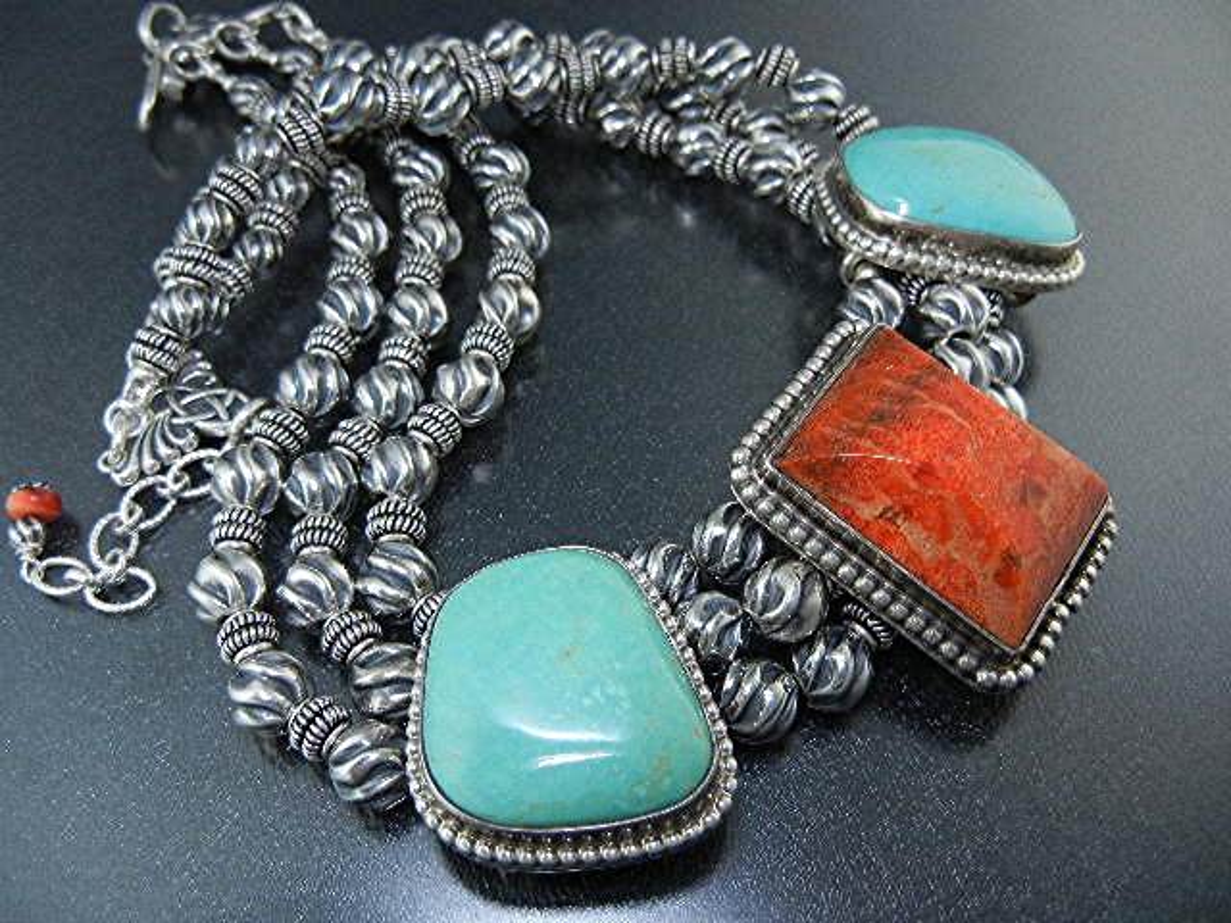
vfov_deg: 41.8
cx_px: 616
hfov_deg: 54.0
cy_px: 462
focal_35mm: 34
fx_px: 1209
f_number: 3.6
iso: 200
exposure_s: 1/30
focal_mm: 6.2
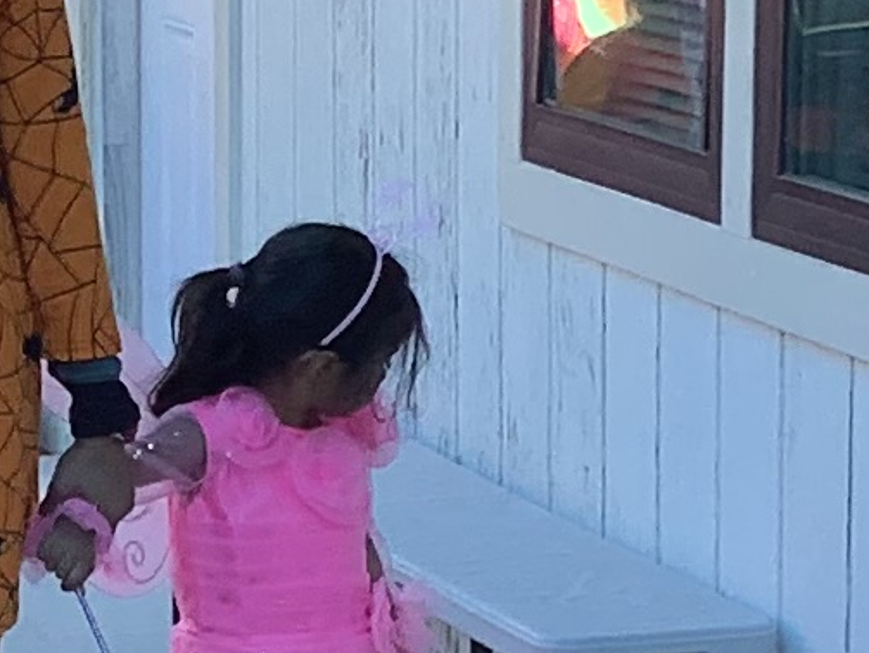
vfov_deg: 7.4
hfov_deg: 9.8
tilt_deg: -13.9
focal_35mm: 201
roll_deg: +0.2
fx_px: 5050
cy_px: 713
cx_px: 352
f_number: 2.4
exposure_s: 1/100
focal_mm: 3.3
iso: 32
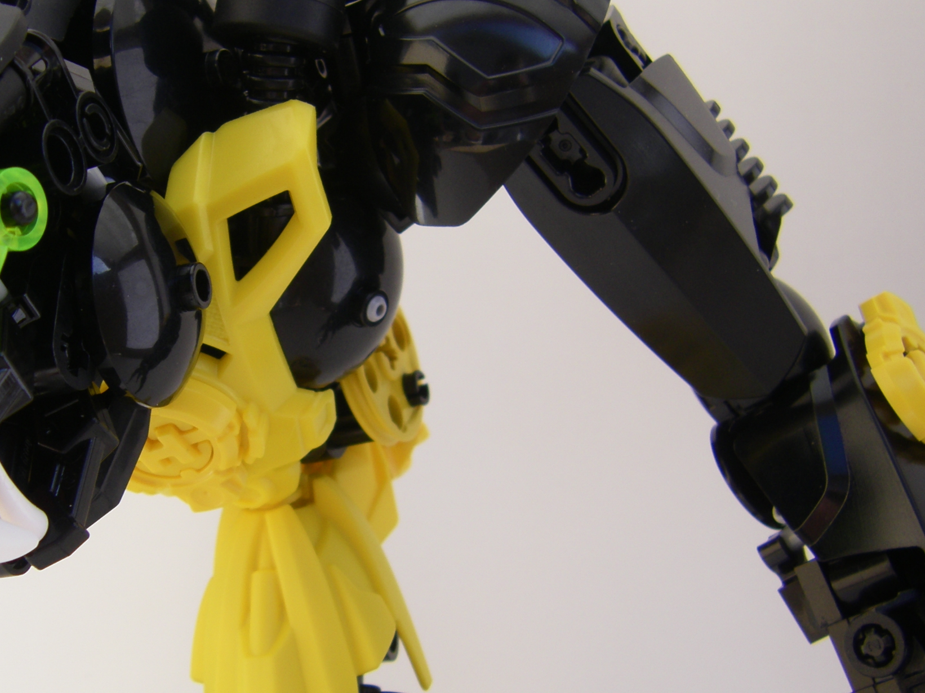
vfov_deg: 24.4
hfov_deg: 31.8
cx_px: 282
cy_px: 374
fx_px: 1603
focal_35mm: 60
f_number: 3.5
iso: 64
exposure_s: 1/200
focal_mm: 6.3
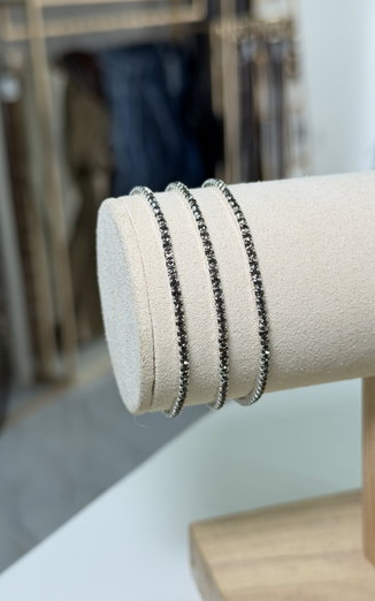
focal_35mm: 52
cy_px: 295
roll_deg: +2.7
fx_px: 851
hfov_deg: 24.9
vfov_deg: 38.9
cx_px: 201
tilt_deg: -19.5
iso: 80
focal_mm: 6.76
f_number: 1.78
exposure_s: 1/121
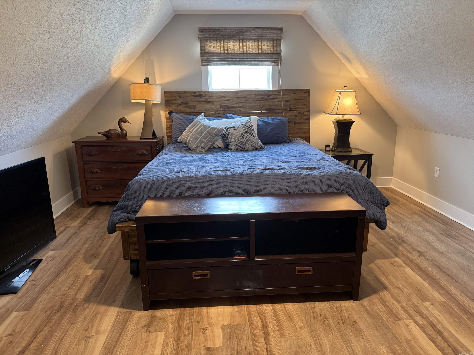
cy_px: 178
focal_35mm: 24
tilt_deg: -13.7
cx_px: 237
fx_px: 329
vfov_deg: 56.8
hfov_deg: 71.6
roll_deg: +0.9
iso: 250
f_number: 1.78
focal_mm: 6.76
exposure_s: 1/60
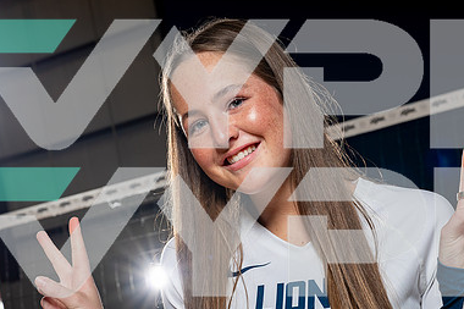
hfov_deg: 24.2
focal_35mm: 84
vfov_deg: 16.2
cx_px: 264
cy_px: 233
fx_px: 1082
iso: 100
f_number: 8
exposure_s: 1/250
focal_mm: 55
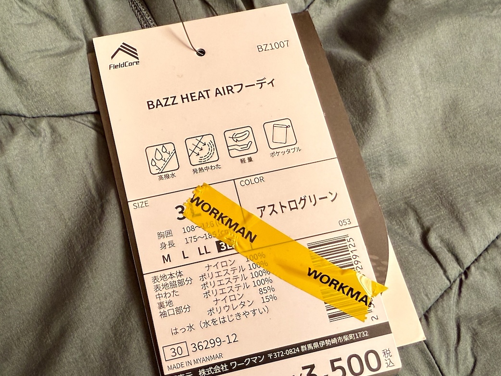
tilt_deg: -71.5
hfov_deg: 59.9
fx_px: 434
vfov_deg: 46.6
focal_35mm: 30
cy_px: 221
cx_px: 236
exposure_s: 1/99
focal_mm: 2.22
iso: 125
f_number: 2.2
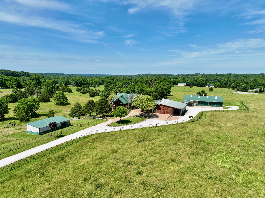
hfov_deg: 71.6
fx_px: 184
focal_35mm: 24
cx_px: 132
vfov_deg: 56.8
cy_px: 99
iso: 100
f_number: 2.8
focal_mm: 12.29
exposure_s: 1/1600
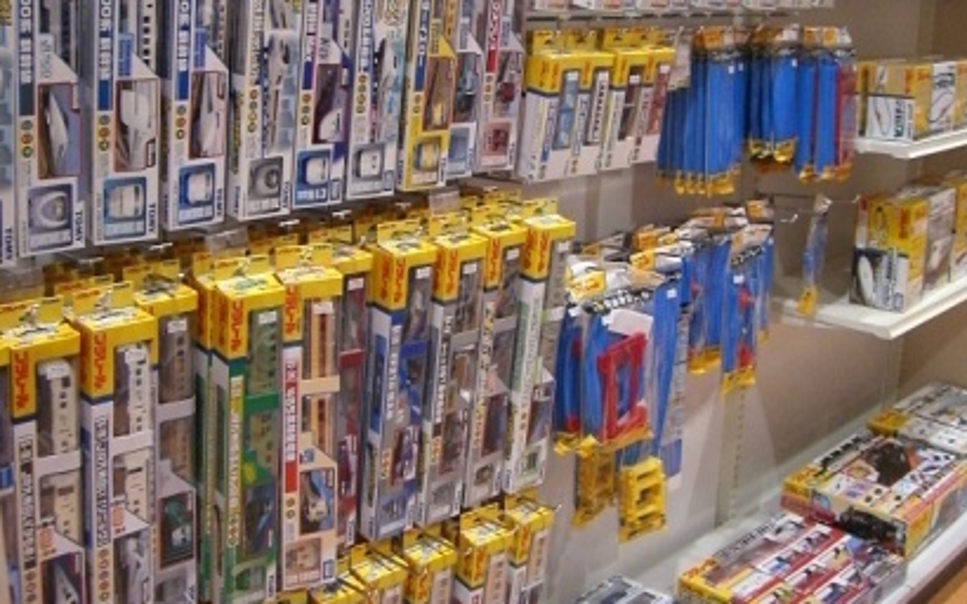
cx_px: 493
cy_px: 224
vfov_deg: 29.1
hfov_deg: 45.3
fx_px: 1159
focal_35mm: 44
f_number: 2.7
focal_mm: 6.2
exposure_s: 1/125
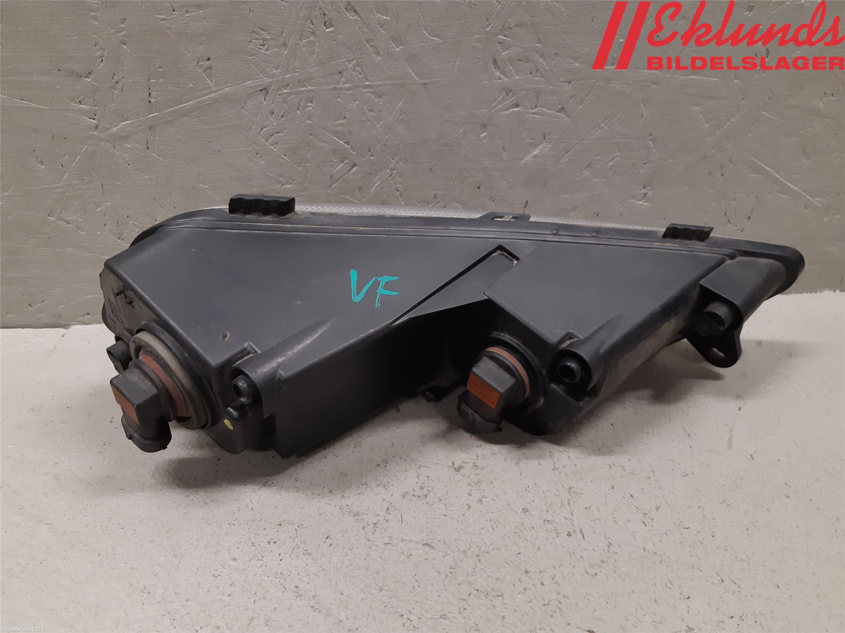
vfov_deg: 53.1
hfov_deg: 67.3
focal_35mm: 26
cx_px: 422
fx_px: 635
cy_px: 316
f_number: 1.7
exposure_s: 1/50
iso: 160
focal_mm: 3.93
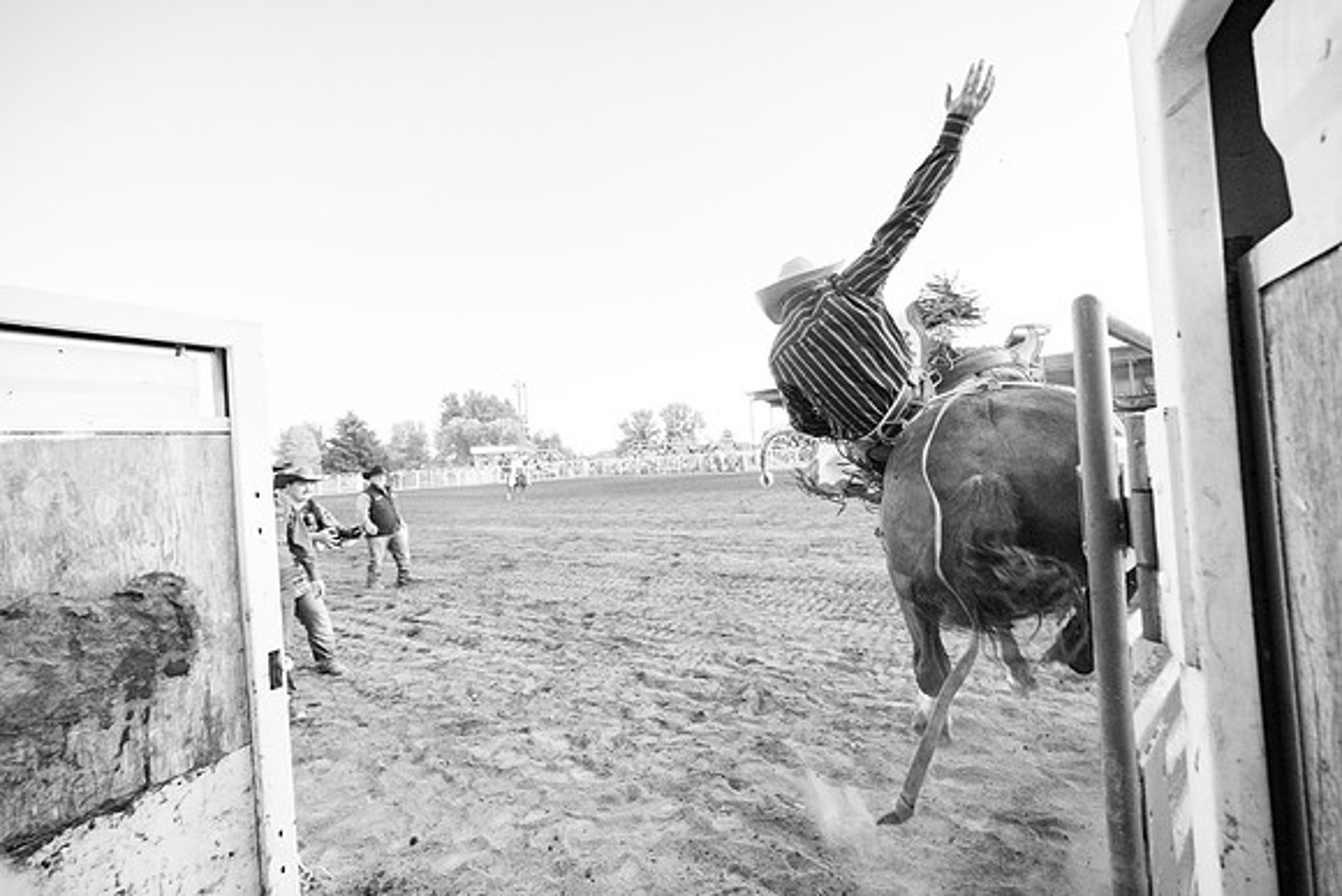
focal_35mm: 14
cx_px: 671
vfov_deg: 81.2
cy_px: 448
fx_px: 522
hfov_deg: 104.2
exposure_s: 1/500
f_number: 4
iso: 4000
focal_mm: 14
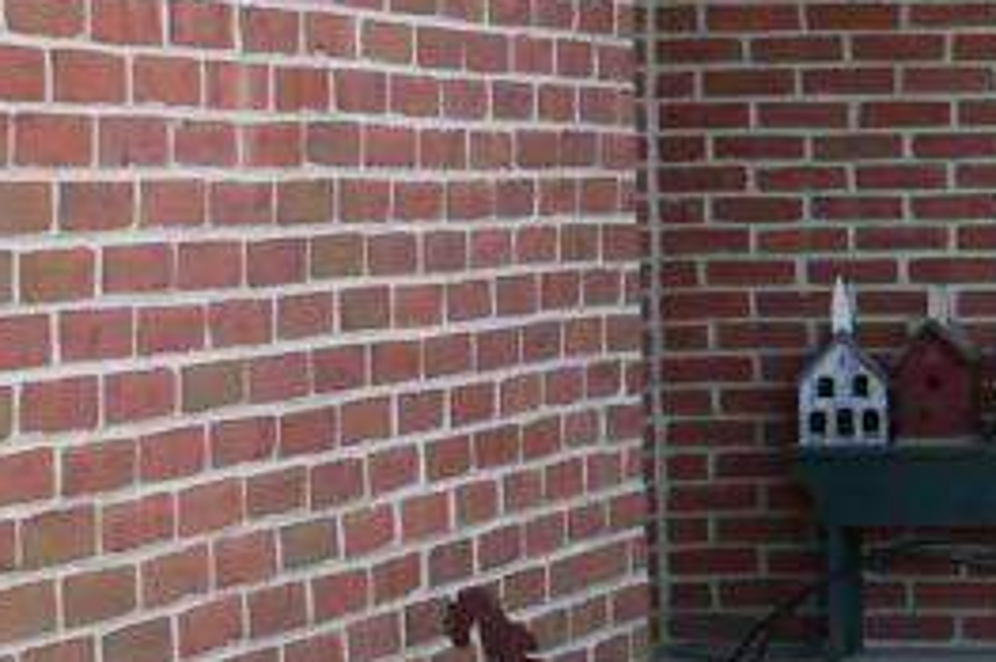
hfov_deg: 13.2
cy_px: 405
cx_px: 1556
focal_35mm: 146
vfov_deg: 9.4
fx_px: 4037
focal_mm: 6
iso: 80
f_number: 2.8
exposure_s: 1/125
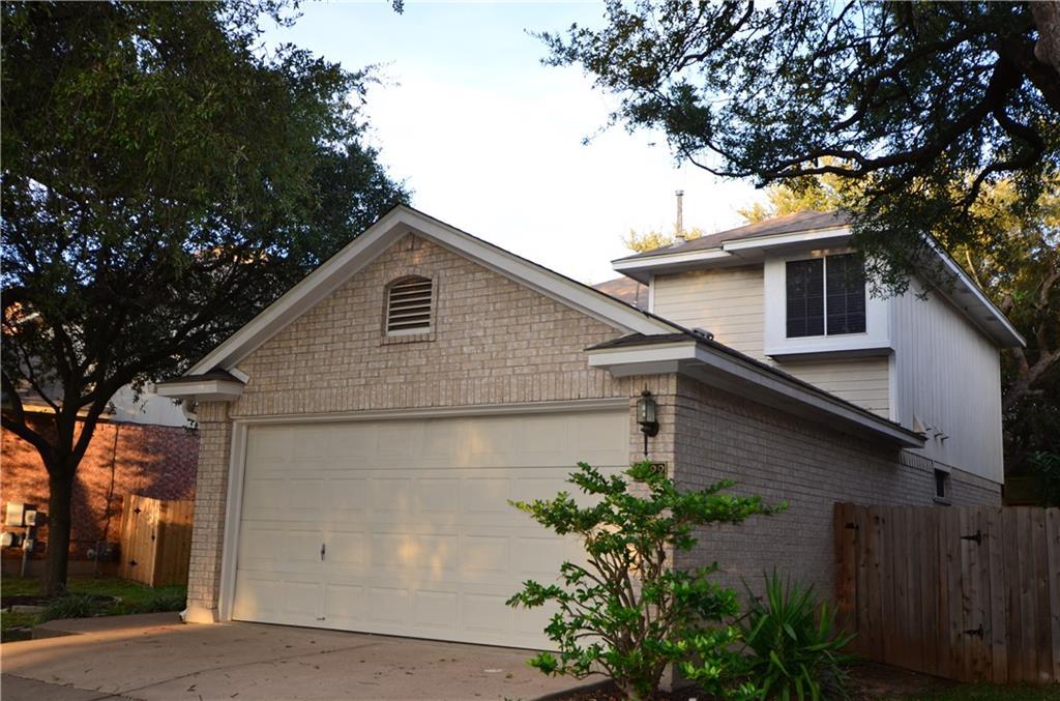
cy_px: 350
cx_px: 530
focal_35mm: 36
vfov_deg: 36.7
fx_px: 1057
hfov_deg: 53.3
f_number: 4.5
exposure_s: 1/60
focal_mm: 24
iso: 110
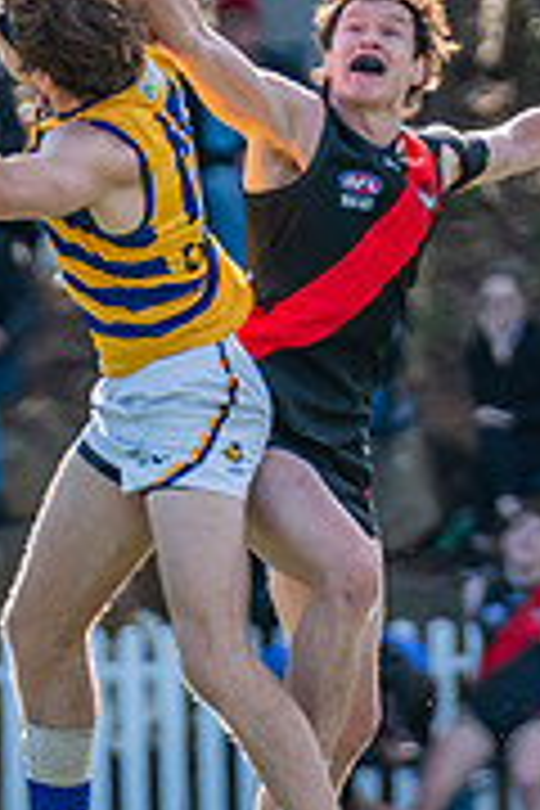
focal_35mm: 1600
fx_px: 35997
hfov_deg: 0.9
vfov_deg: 1.3
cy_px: 473
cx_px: 131
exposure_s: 1/1250
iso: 800
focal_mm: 410
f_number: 6.3
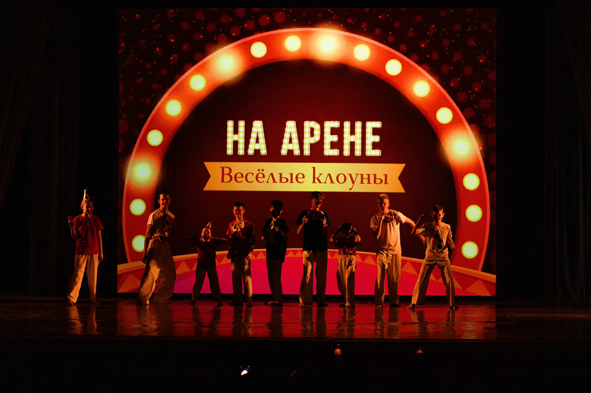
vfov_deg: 10.1
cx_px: 296
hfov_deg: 15.2
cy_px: 196
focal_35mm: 135
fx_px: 2215
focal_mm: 135
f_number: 4
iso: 1250
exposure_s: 1/160
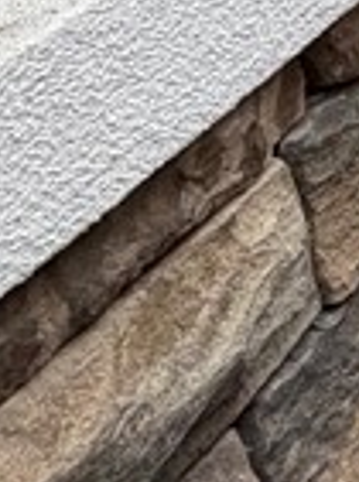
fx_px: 1417
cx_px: 1337
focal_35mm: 102
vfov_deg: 16.1
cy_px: -403
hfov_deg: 8.7
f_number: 2.2
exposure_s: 1/717
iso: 40
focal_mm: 2.22
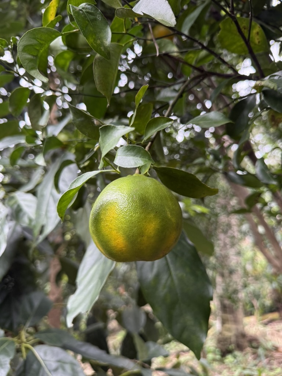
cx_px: 141
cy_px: 188
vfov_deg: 71.6
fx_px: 261
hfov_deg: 56.8
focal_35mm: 24
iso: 160
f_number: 1.78
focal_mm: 6.76
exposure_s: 1/215
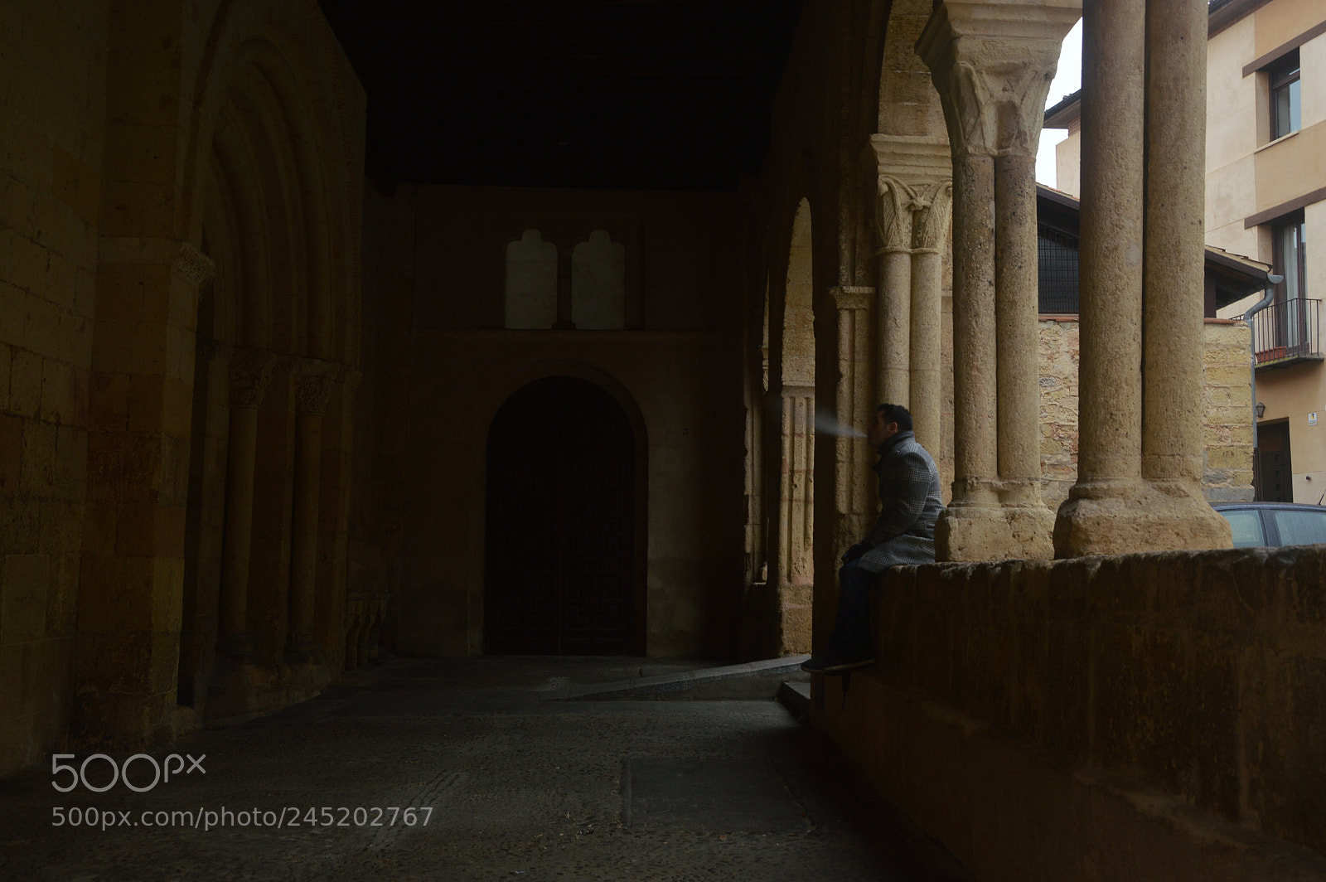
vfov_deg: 35.4
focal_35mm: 38
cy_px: 441
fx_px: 1380
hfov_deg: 51.3
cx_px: 663
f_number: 9
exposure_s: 1/10
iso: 100
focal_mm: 25
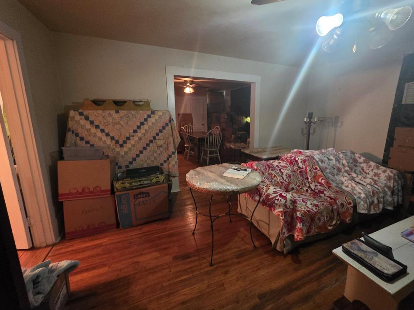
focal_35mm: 14
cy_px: 147
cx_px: 219
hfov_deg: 102.0
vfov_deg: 85.6
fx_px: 167
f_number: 1.9
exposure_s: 1/30
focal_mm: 2.2
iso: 1000
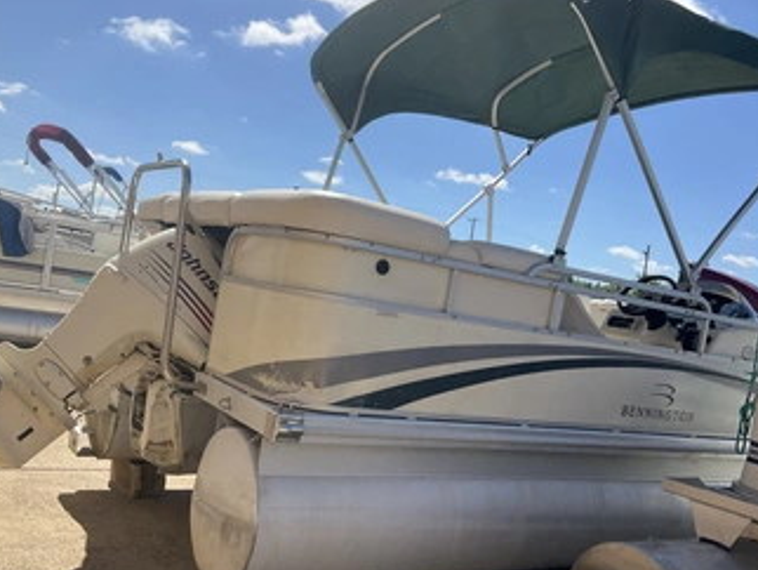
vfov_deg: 39.6
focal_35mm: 36
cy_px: 330
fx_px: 789
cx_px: 417
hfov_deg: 51.2
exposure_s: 1/2227
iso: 25
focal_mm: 3
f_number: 1.8
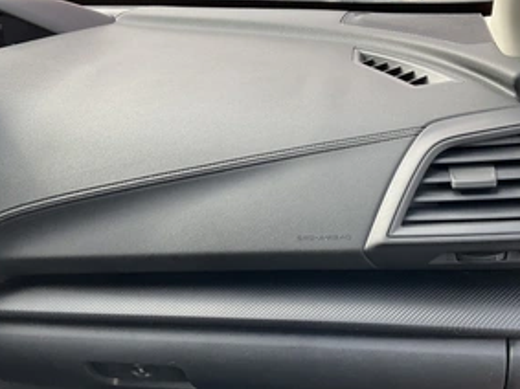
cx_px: 285
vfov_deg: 35.1
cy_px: 183
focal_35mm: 41
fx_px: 616
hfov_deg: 45.7
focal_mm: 3
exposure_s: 1/141
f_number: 1.8
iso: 20
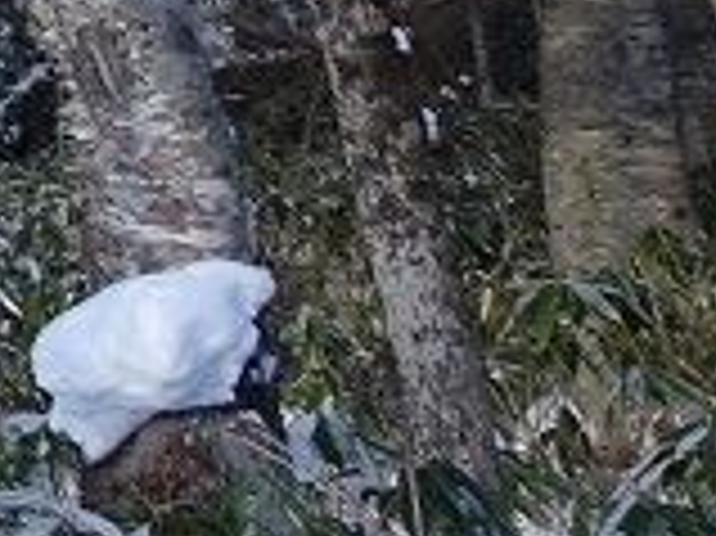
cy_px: -664
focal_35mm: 165
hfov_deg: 9.7
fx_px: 3410
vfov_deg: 8.4
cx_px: -1299
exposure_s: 1/250
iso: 80
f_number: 3.5
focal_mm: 4.1
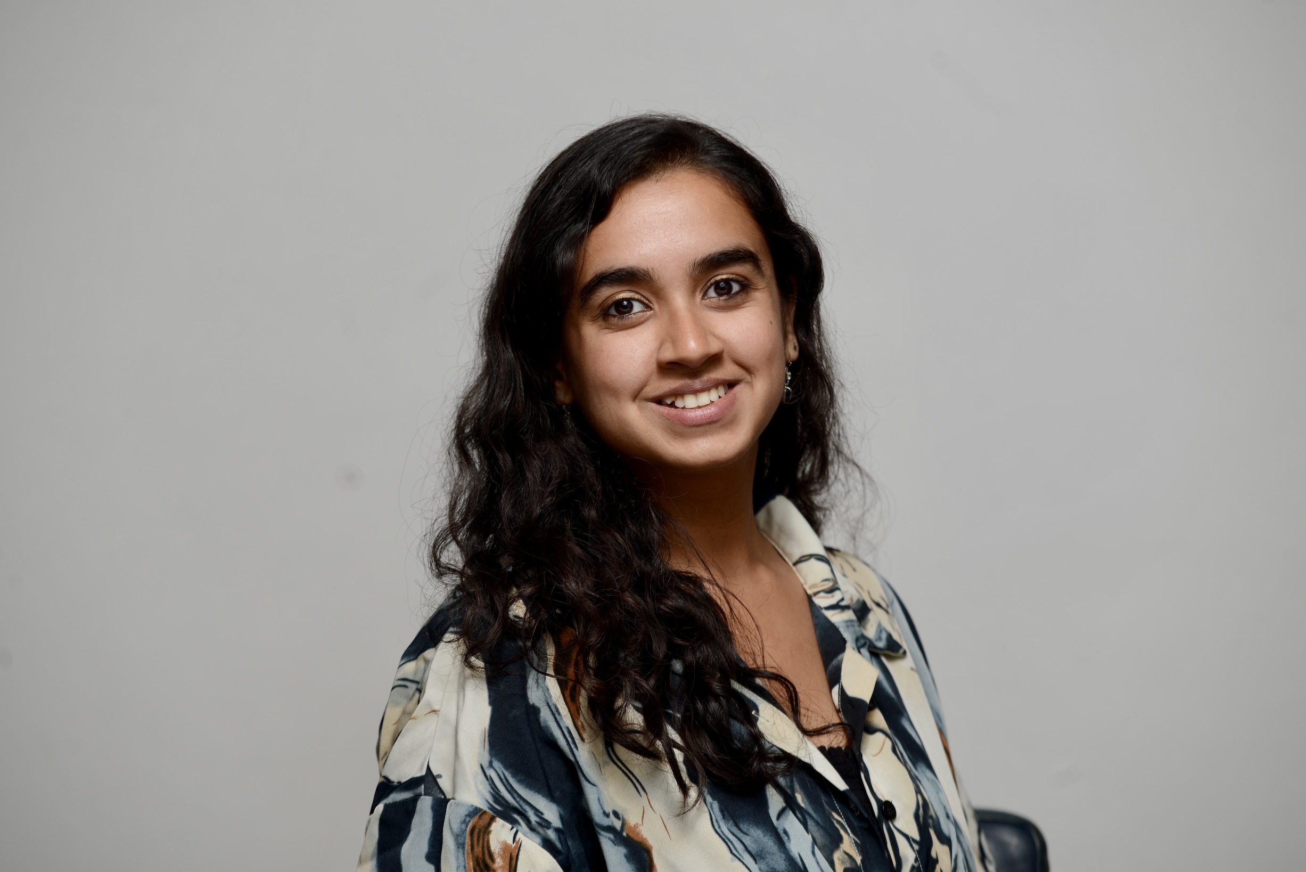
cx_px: 653
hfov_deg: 15.8
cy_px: 436
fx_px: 4717
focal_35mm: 130
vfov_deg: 10.6
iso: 100
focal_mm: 130
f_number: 4.5
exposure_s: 1/160
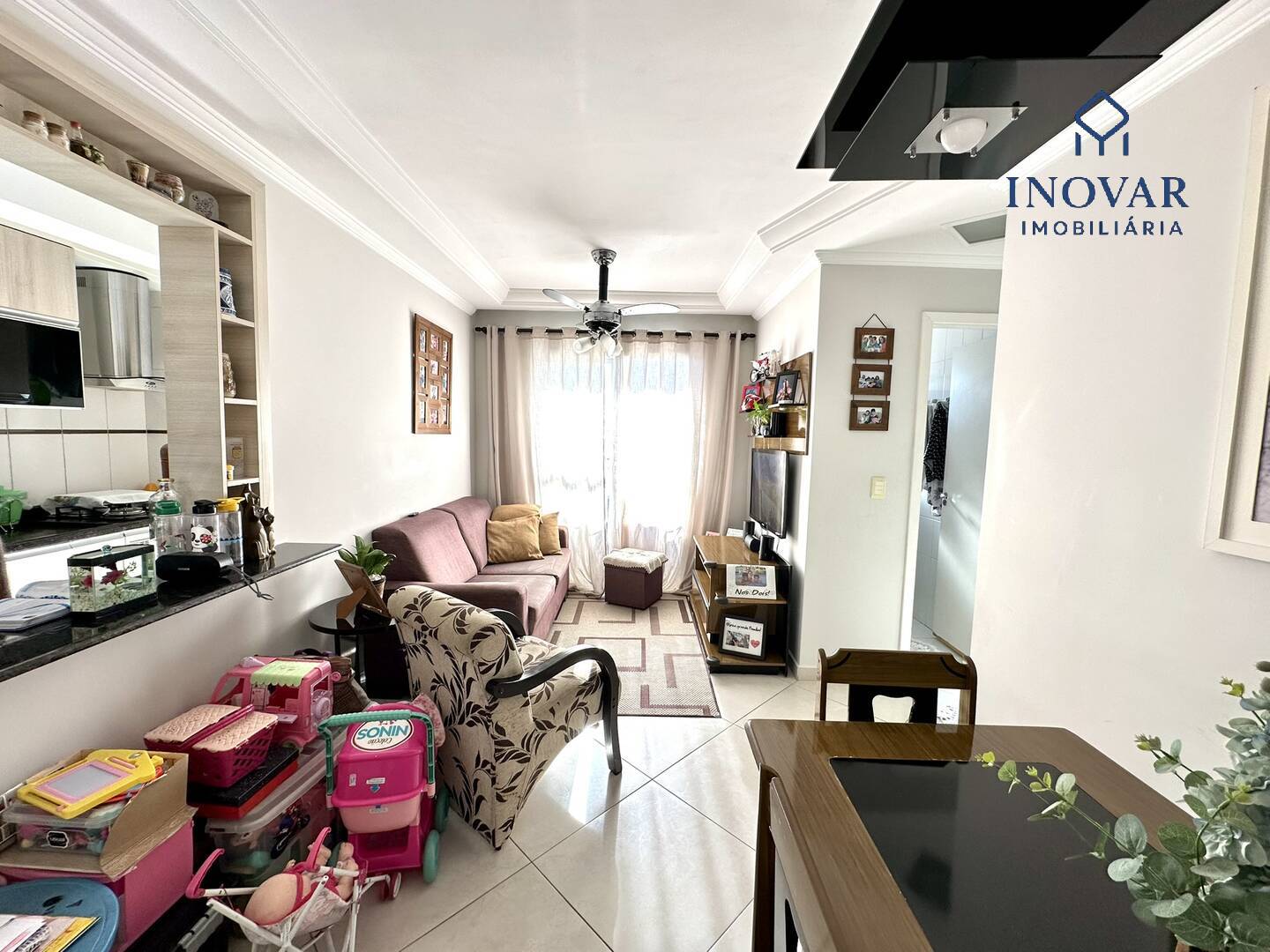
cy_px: 476
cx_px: 635
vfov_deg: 85.7
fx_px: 514
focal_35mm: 14
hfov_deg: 102.1
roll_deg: -1.9
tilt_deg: -5.4
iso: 64
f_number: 2.2
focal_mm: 2.22
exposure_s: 1/99
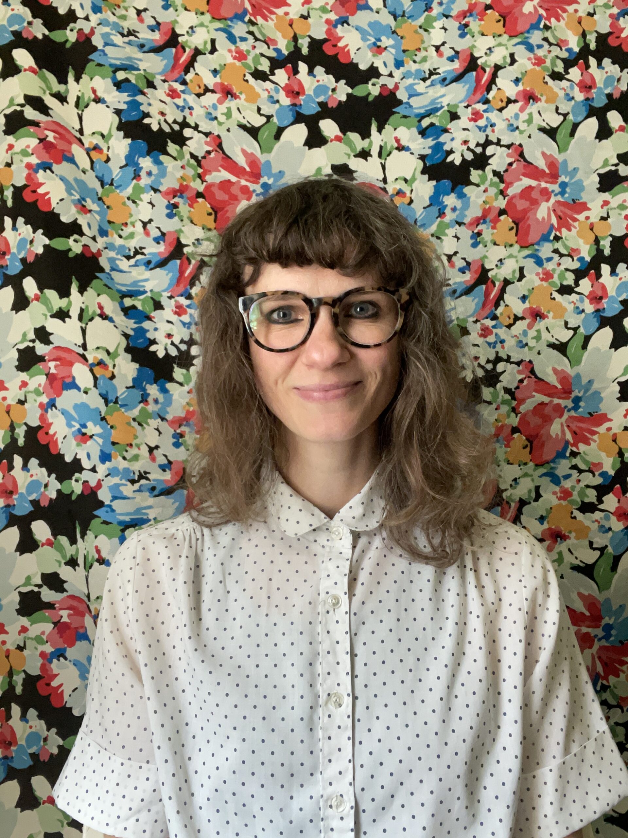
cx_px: 314
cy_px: 419
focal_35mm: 30
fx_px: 726
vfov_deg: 60.0
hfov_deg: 46.8
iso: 400
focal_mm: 2.71
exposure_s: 1/40
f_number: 2.2
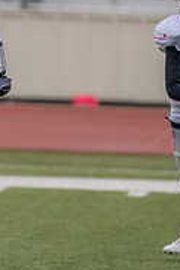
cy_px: 77
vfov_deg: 3.2
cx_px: -71
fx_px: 4790
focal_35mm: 640
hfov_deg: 2.2
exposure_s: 1/1250
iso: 200
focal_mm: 200
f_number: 2.8
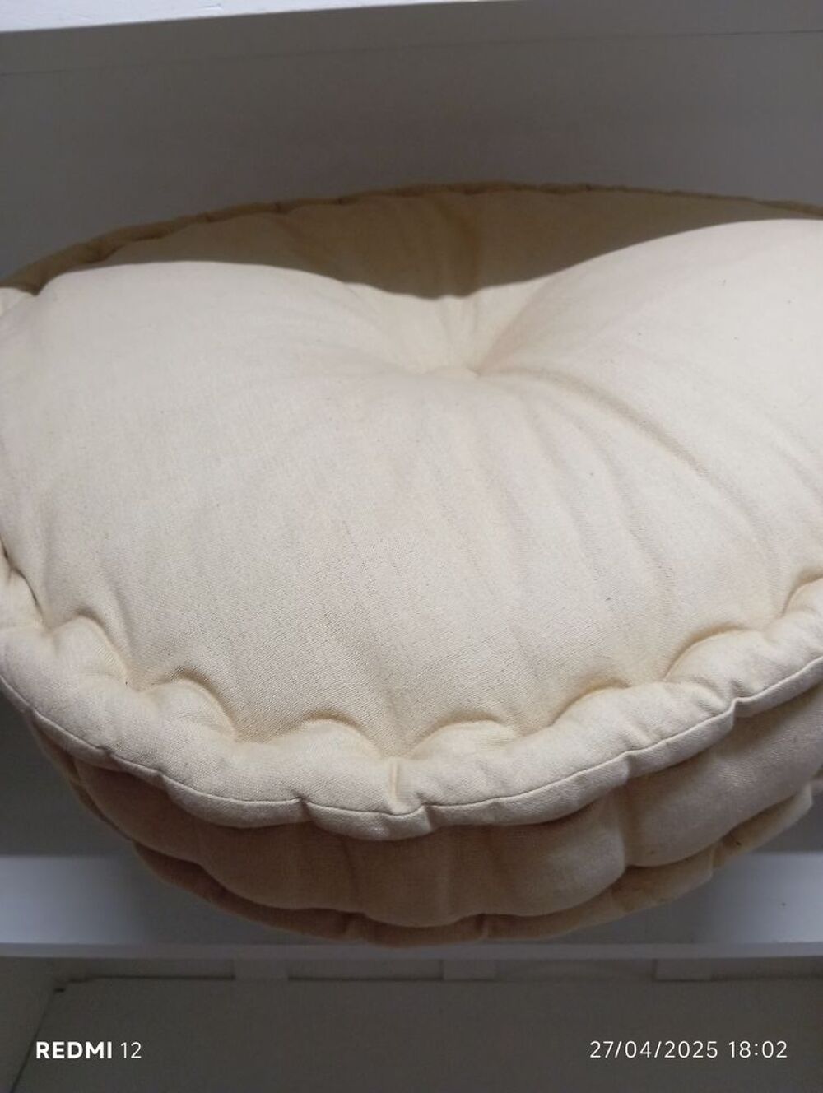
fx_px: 885
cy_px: 546
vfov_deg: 63.4
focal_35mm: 28
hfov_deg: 49.9
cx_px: 412
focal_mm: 4.22
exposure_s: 1/33.3
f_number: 1.8
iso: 390
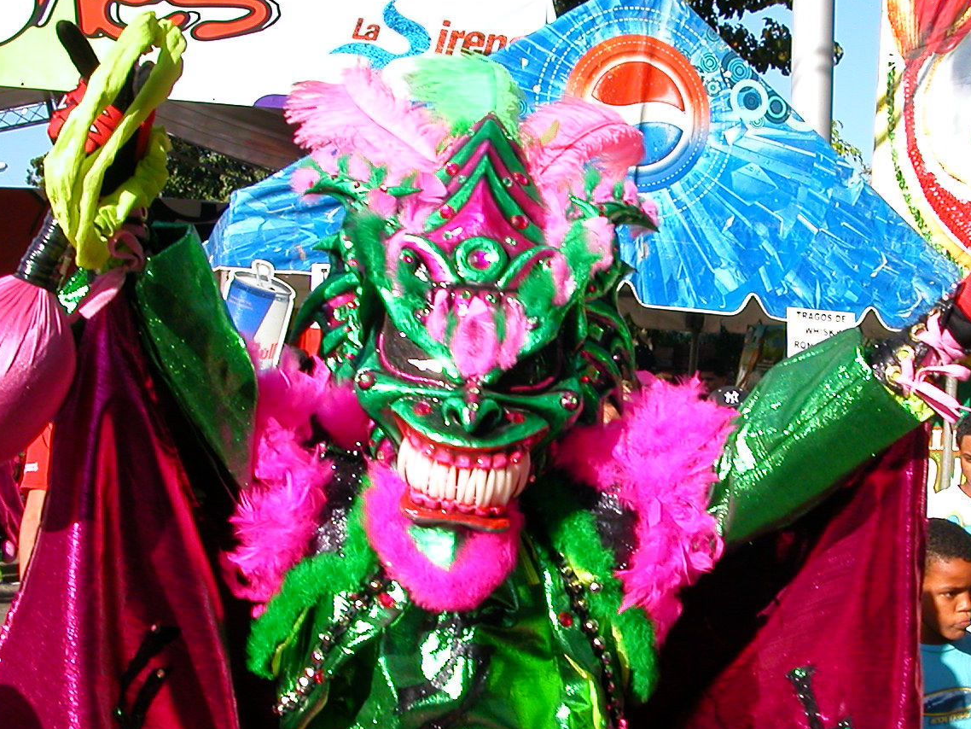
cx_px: 647
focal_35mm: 52
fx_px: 1459
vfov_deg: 27.9
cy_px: 459
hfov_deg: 36.4
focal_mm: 5.6
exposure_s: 1/382
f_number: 4.5
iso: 100
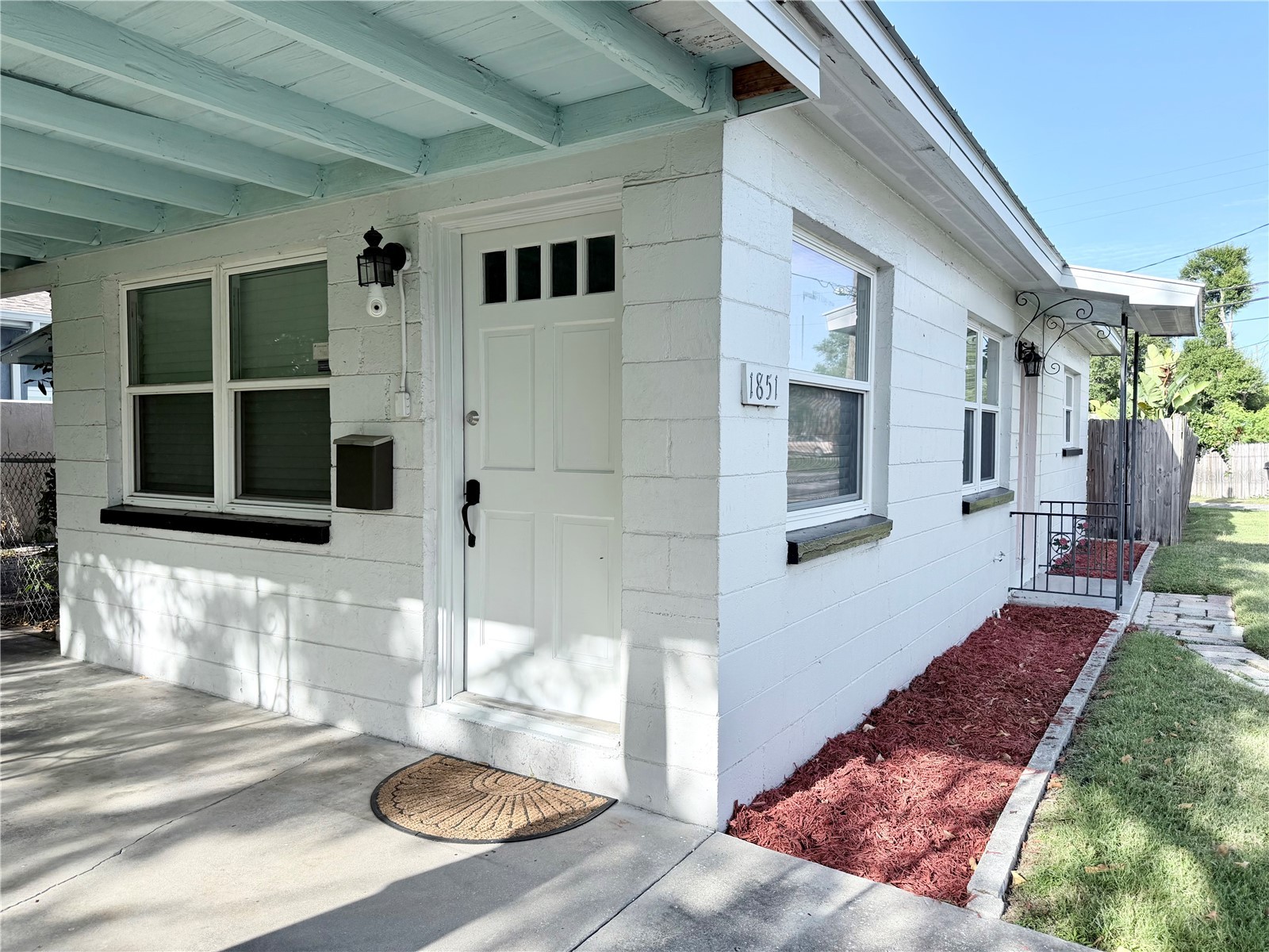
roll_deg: +0.2
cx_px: 634
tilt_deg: -3.3
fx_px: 880
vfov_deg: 56.8
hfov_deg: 71.6
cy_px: 476
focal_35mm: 24
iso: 80
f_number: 1.78
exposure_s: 1/2110
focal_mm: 6.76
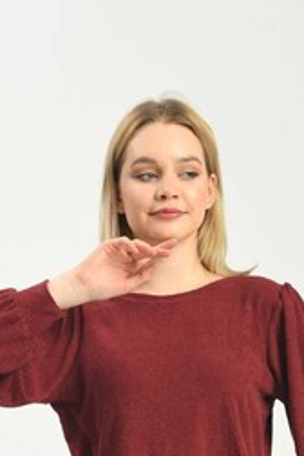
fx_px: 3964
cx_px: 168
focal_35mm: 313
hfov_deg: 4.4
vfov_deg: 6.5
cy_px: 668
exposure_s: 1/160
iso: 100
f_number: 6.3
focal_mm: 105
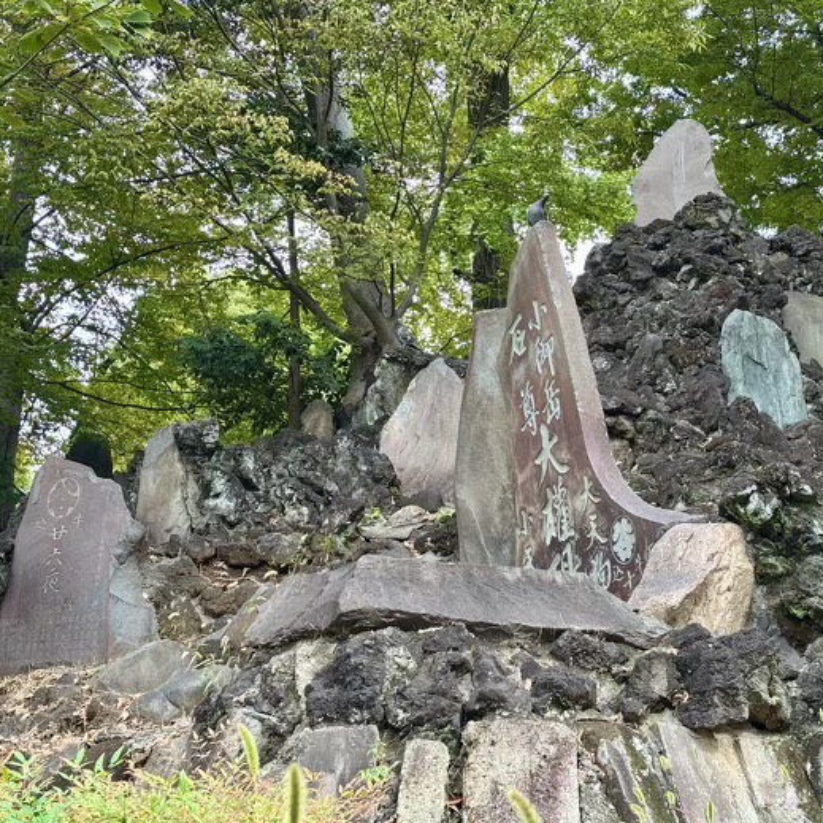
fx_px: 1668
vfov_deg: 27.7
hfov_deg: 27.7
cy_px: 415
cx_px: 479
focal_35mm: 62
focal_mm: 5.96
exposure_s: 1/179
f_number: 1.6
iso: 32
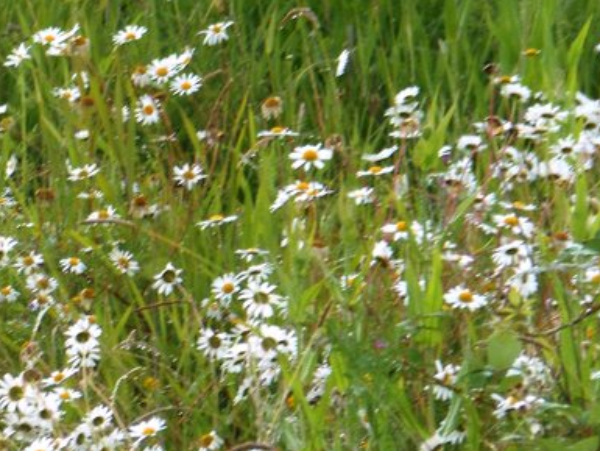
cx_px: 22
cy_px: 176
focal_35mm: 584
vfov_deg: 2.5
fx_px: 10126
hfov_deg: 3.4
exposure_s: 1/30
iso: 80
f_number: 5.8
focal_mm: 45
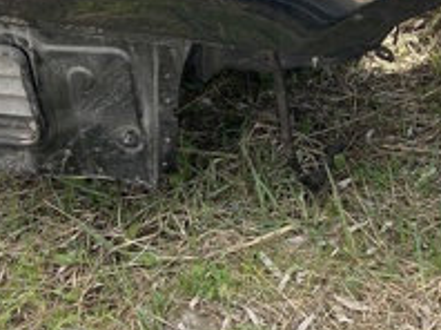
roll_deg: +0.4
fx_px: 1031
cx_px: 381
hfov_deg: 23.6
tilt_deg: -28.9
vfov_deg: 17.3
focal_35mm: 81
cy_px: -69
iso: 32
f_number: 1.6
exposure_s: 1/272
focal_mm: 5.1
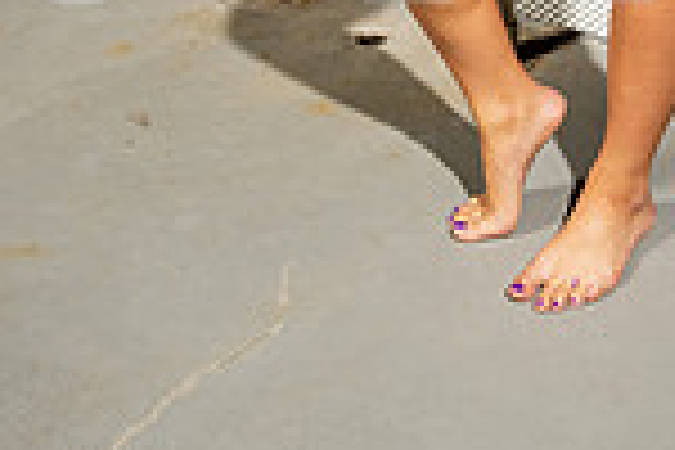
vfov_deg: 15.3
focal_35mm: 72
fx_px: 1350
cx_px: 526
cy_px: -450
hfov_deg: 27.6
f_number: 7.1
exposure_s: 1/125
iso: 500
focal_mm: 24
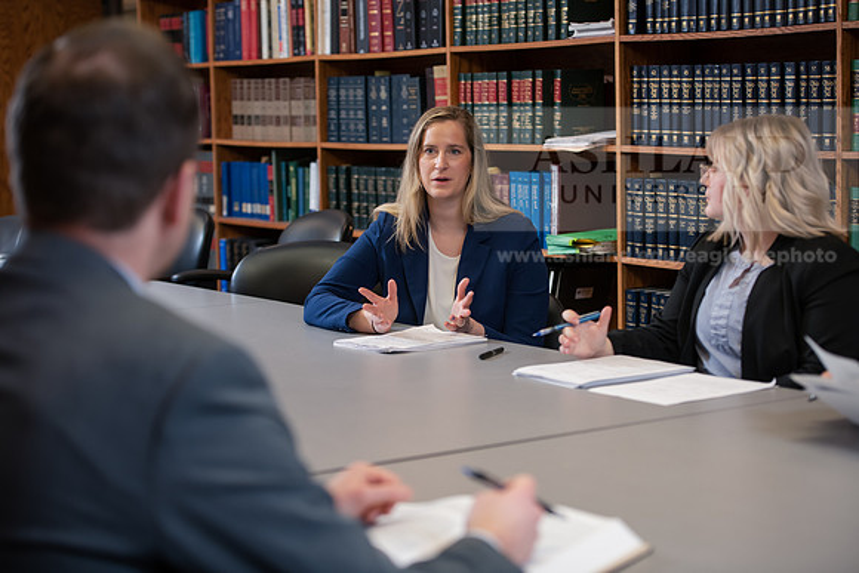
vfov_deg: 19.5
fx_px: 1671
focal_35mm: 70
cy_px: 286
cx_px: 430
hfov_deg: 28.8
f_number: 3.2
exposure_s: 1/160
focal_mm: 70
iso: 800
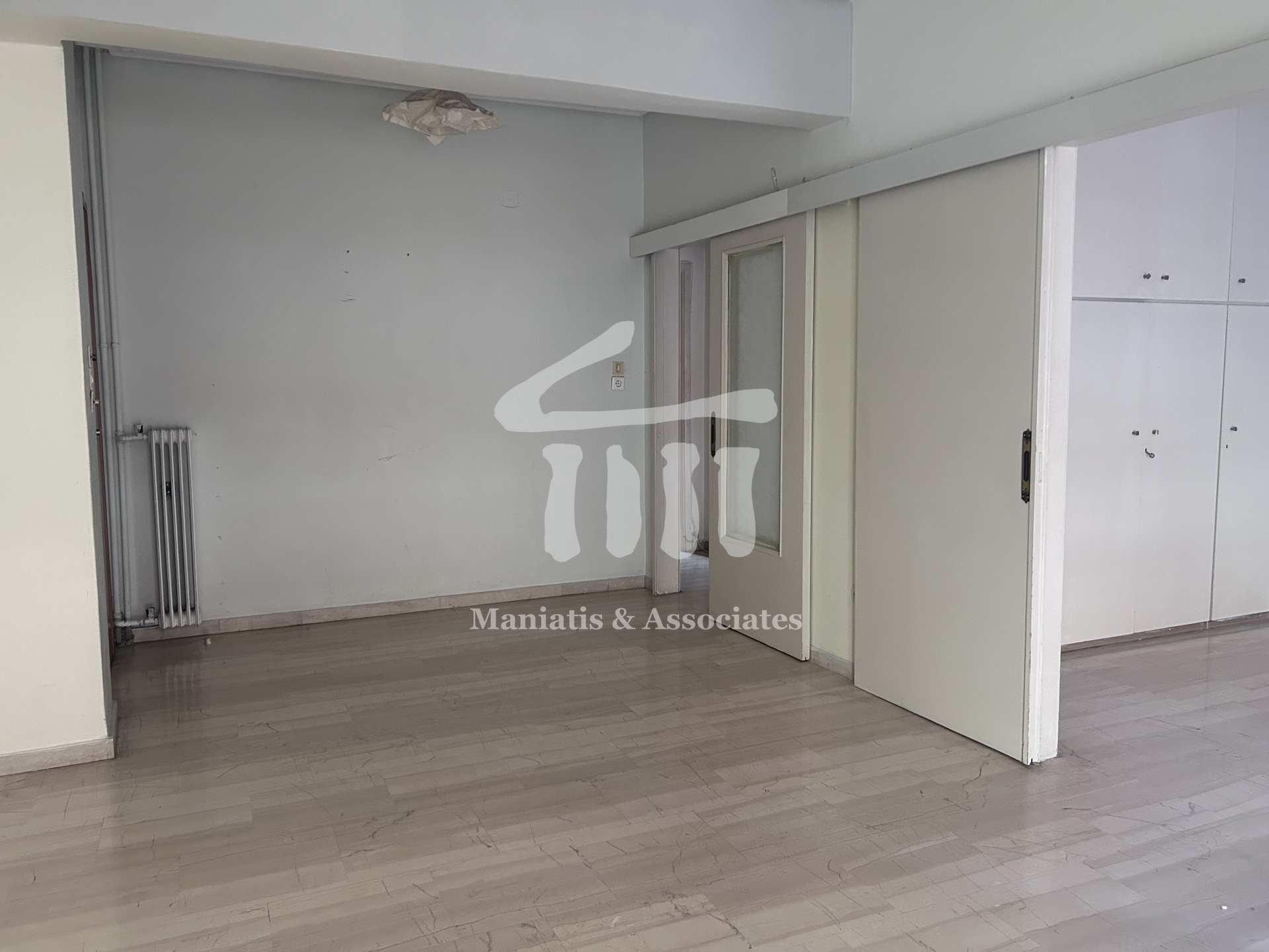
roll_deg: +0.5
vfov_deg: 53.1
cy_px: 476
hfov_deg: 67.3
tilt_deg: -4.6
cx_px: 634
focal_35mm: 26
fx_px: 953
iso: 250
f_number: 1.5
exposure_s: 1/60
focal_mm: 5.7
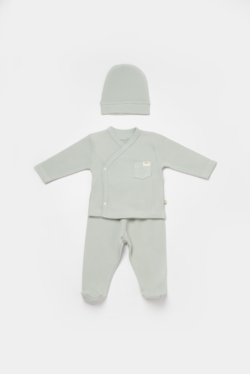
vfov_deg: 38.9
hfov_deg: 26.5
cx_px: 125
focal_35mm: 51
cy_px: 187
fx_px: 531
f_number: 11
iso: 125
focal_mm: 34.3
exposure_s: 1/125
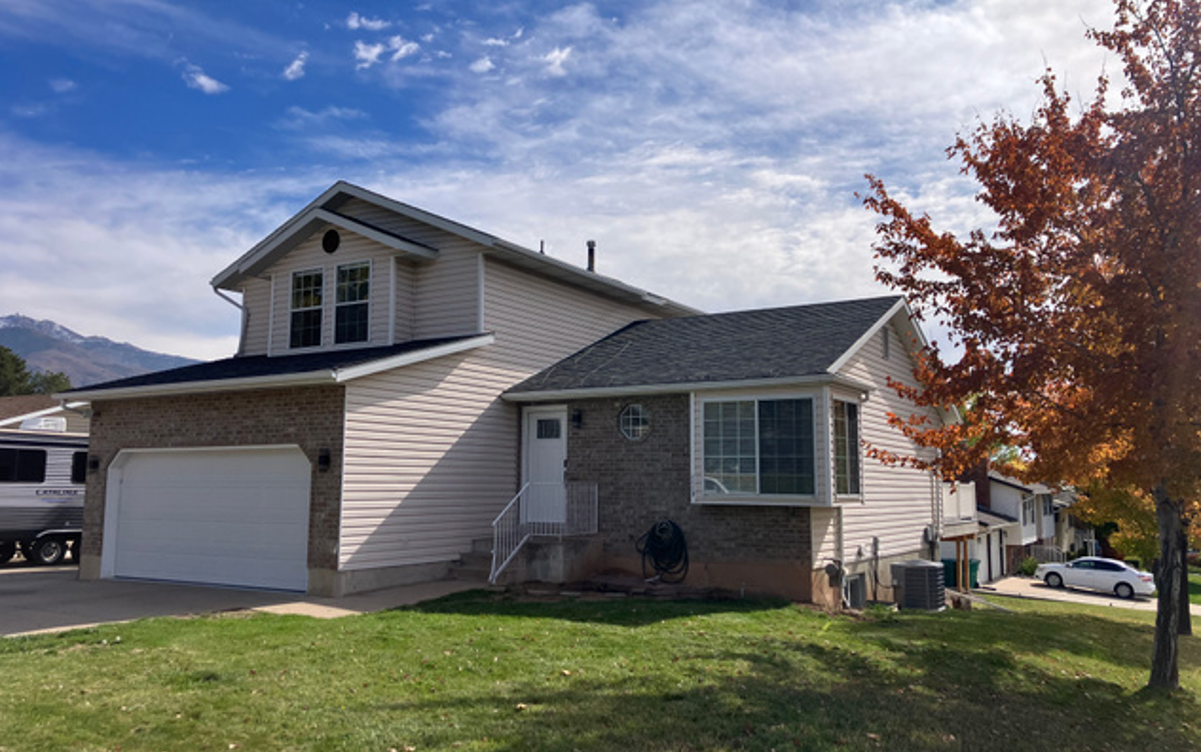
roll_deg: -0.6
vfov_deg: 41.9
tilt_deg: +7.5
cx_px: 605
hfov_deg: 62.9
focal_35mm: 30
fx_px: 982
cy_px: 380
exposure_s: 1/3472
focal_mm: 3.99
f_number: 1.8
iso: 32
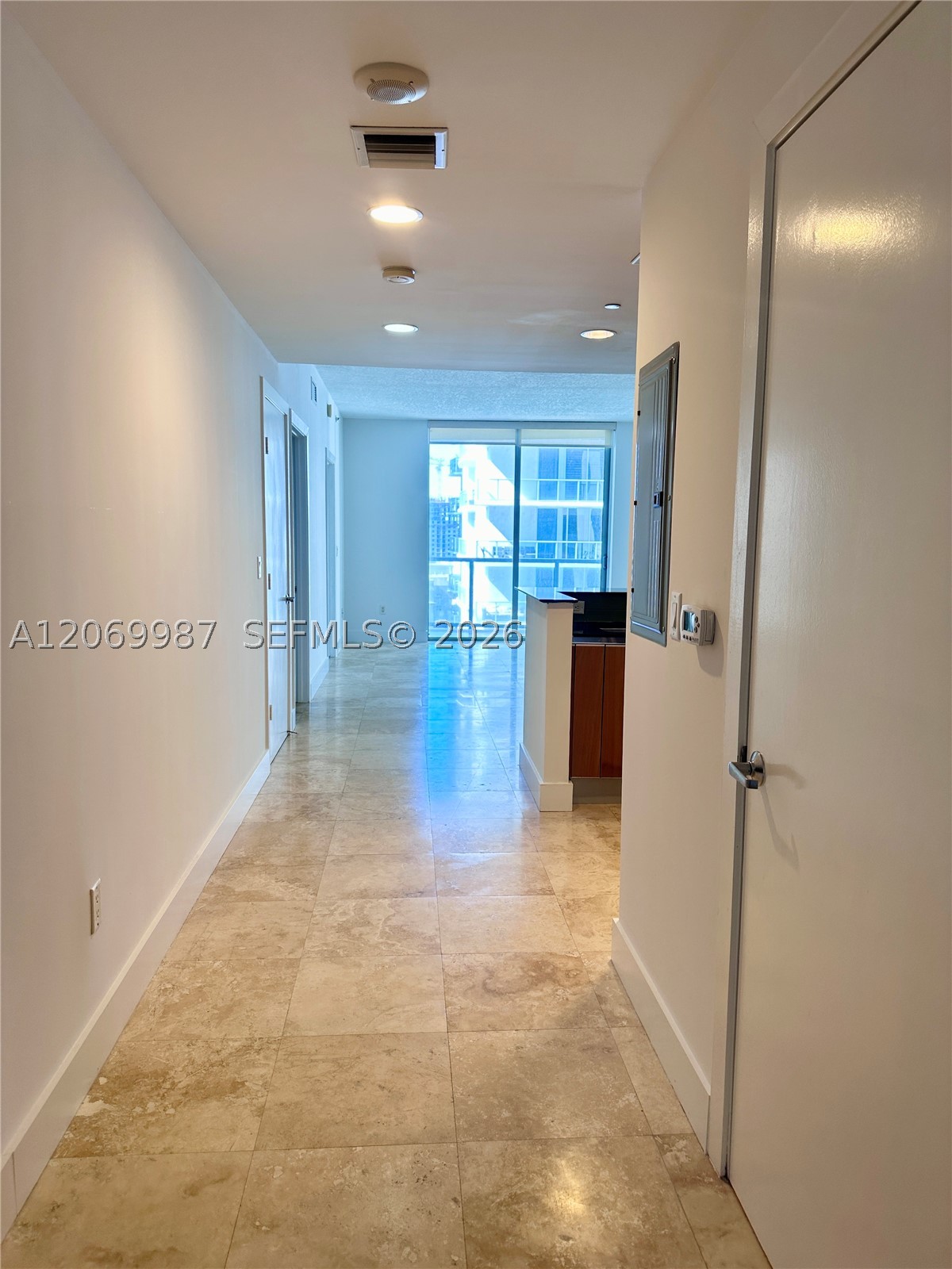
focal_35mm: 24
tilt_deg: -5.4
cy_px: 634
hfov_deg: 56.8
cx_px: 476
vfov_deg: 71.6
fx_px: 880
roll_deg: -1.7
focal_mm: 6.86
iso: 100
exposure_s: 1/120
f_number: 1.78
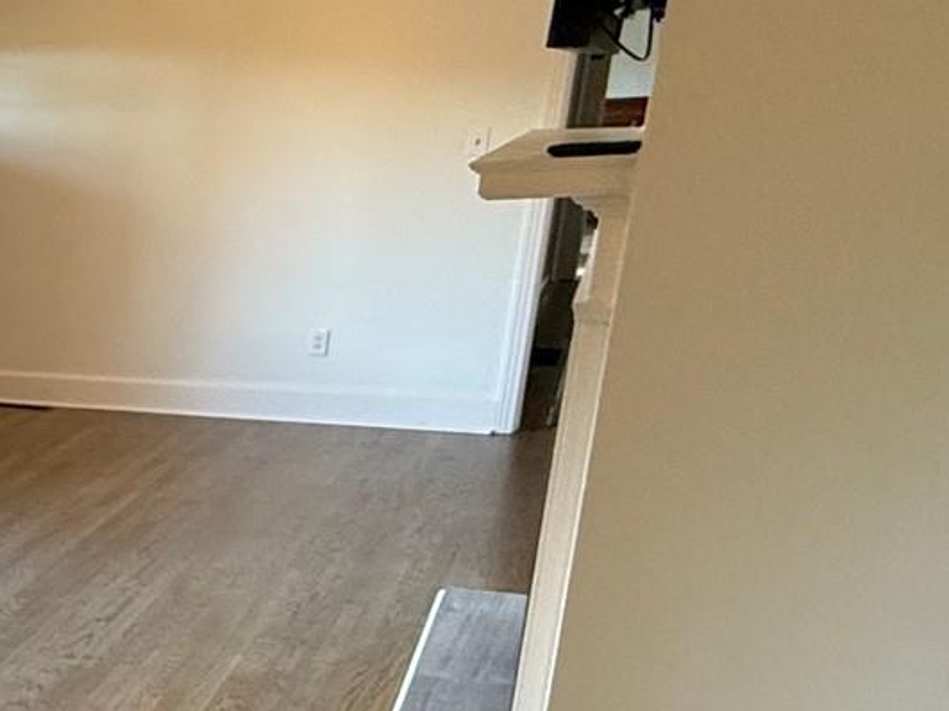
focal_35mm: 54
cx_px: -461
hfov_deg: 26.3
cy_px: 598
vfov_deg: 26.4
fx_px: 1480
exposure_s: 1/60
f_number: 2.2
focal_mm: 2.22
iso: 320
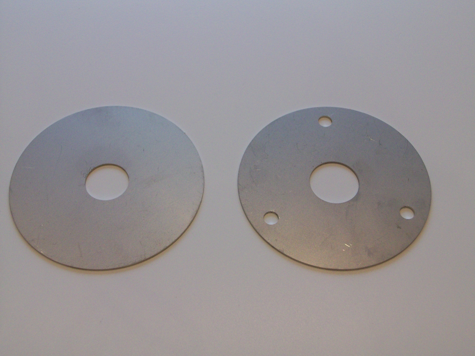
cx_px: 238
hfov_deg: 36.2
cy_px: 178
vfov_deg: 27.5
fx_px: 727
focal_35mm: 53
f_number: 3.6
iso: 160
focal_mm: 8.8
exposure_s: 1/70.6
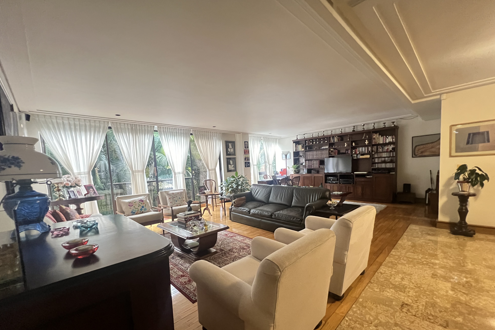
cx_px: 255
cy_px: 186
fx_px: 192
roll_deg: +2.6
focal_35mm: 14
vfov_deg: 80.8
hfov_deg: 104.2
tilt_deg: -5.0
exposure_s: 1/42
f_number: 1.8
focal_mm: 1.57
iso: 1000
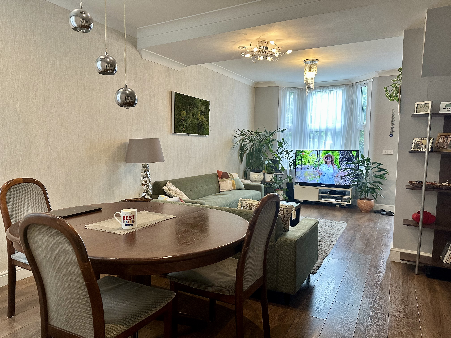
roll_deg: -0.5
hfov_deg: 71.6
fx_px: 313
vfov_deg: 56.8
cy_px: 169
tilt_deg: -3.6
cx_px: 226
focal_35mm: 24
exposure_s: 1/100
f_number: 1.78
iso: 200
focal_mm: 6.86
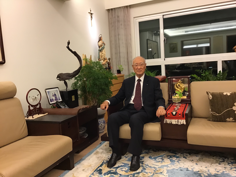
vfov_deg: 45.4
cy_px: 88
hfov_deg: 58.4
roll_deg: +3.6
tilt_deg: -7.2
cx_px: 118
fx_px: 211
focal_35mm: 31
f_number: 2.4
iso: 100
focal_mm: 3.3
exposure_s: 1/30
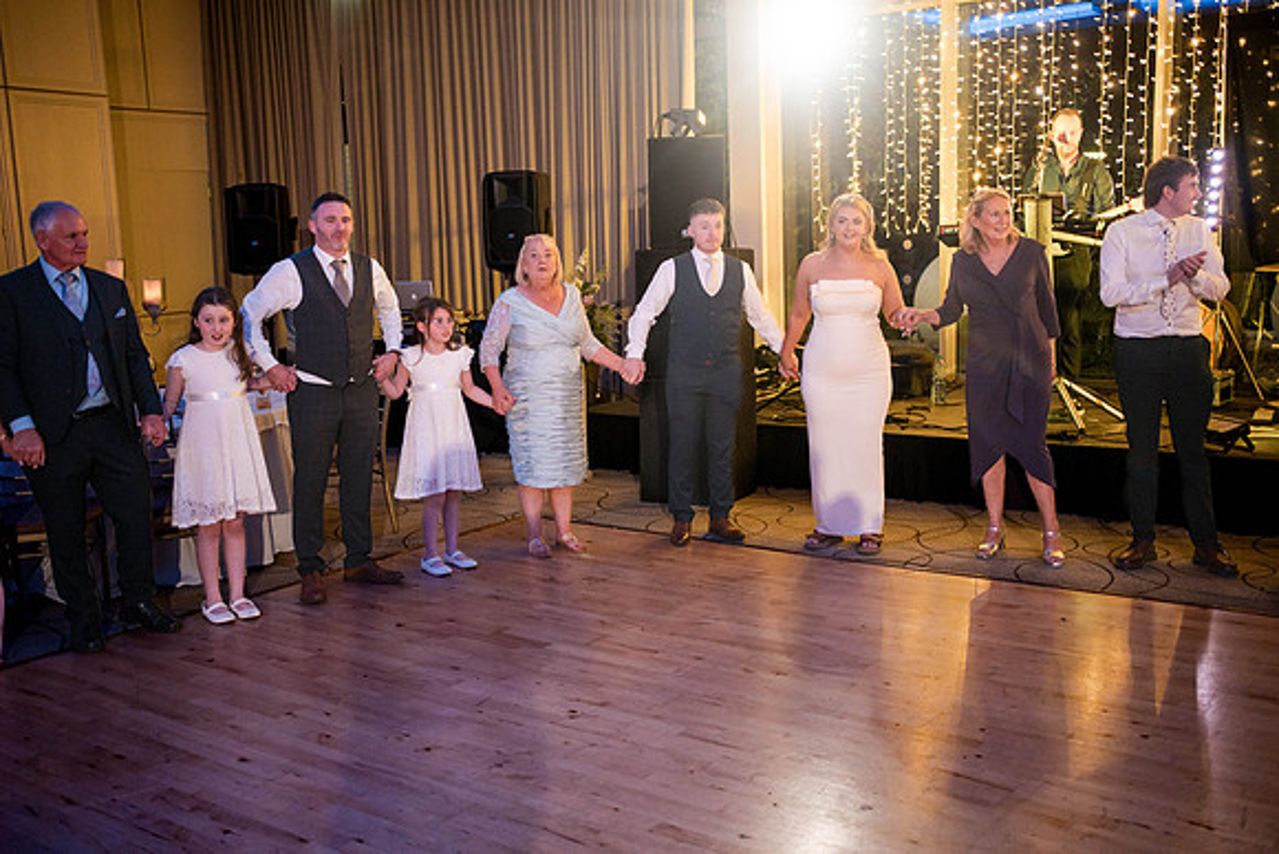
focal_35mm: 35
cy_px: 427
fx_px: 1244
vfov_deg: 37.9
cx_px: 640
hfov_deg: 54.4
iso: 3200
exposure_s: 1/250
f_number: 1.8
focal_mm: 35
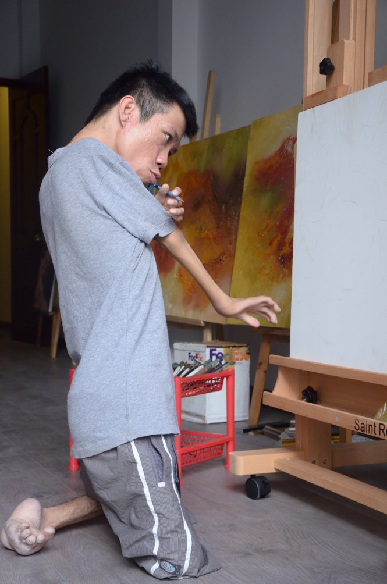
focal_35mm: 57
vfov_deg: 35.1
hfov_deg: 23.7
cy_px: 292
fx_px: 923
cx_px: 194
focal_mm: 38
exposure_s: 1/200
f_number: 5.6
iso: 1800
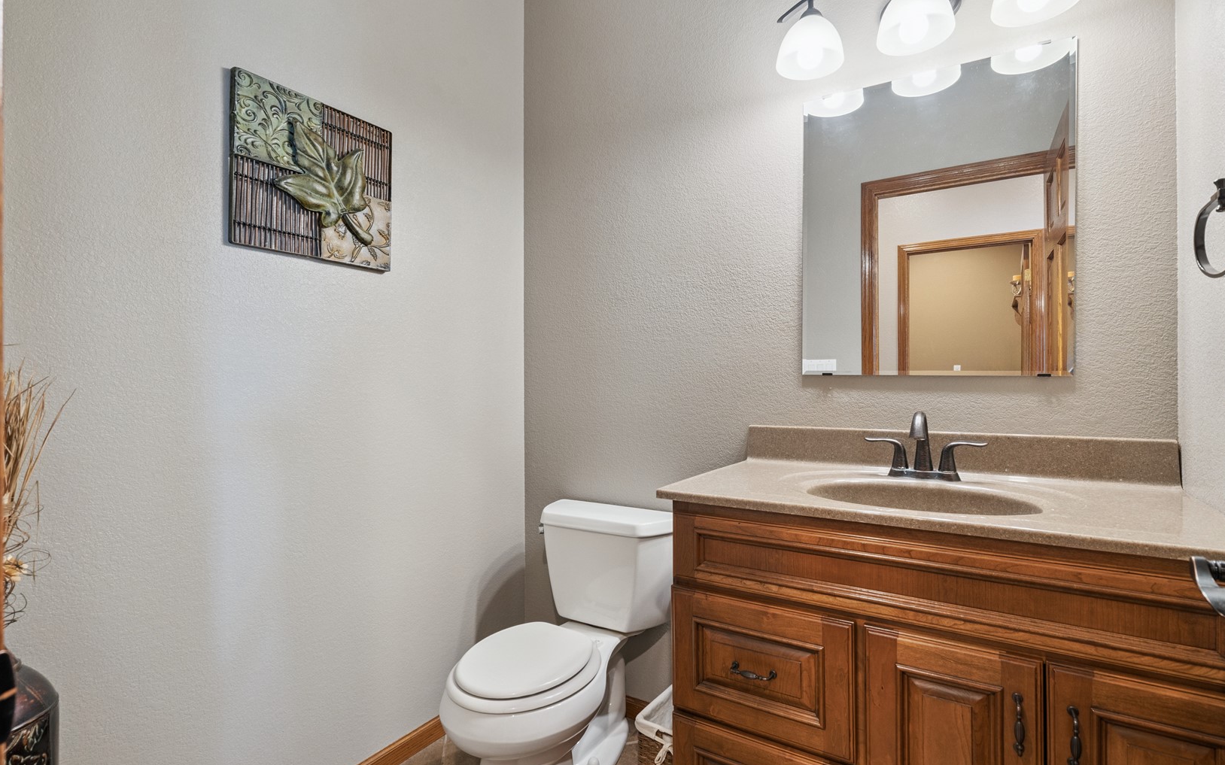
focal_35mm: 17
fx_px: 567
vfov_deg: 68.0
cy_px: 376
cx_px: 633
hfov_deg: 94.3
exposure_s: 1/4
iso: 800
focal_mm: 16
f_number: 10
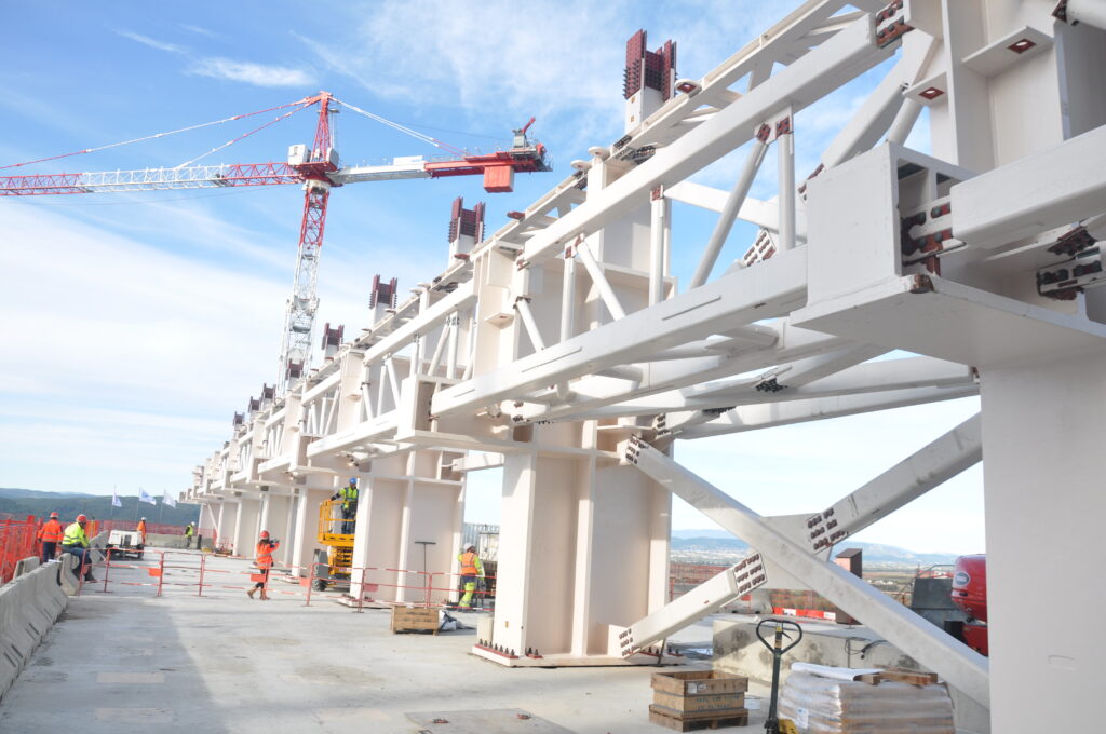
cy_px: 367
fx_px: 828
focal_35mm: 27
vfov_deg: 47.8
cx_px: 553
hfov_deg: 67.4
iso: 200
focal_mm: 18
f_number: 7.1
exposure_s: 1/200
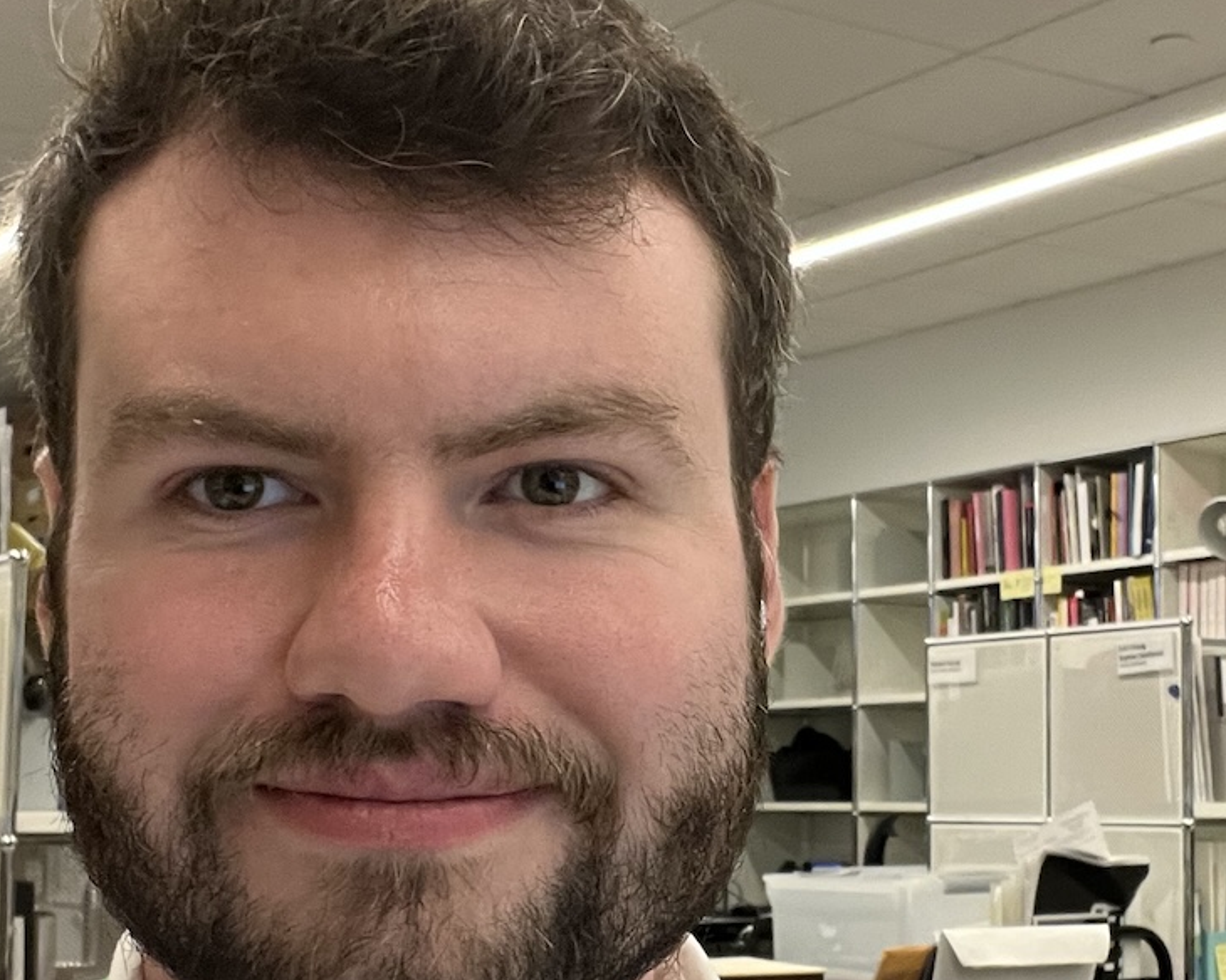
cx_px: 774
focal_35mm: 64
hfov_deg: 29.4
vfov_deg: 23.7
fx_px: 2322
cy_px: 695
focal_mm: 2.71
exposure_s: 1/51
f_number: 2.2
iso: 320
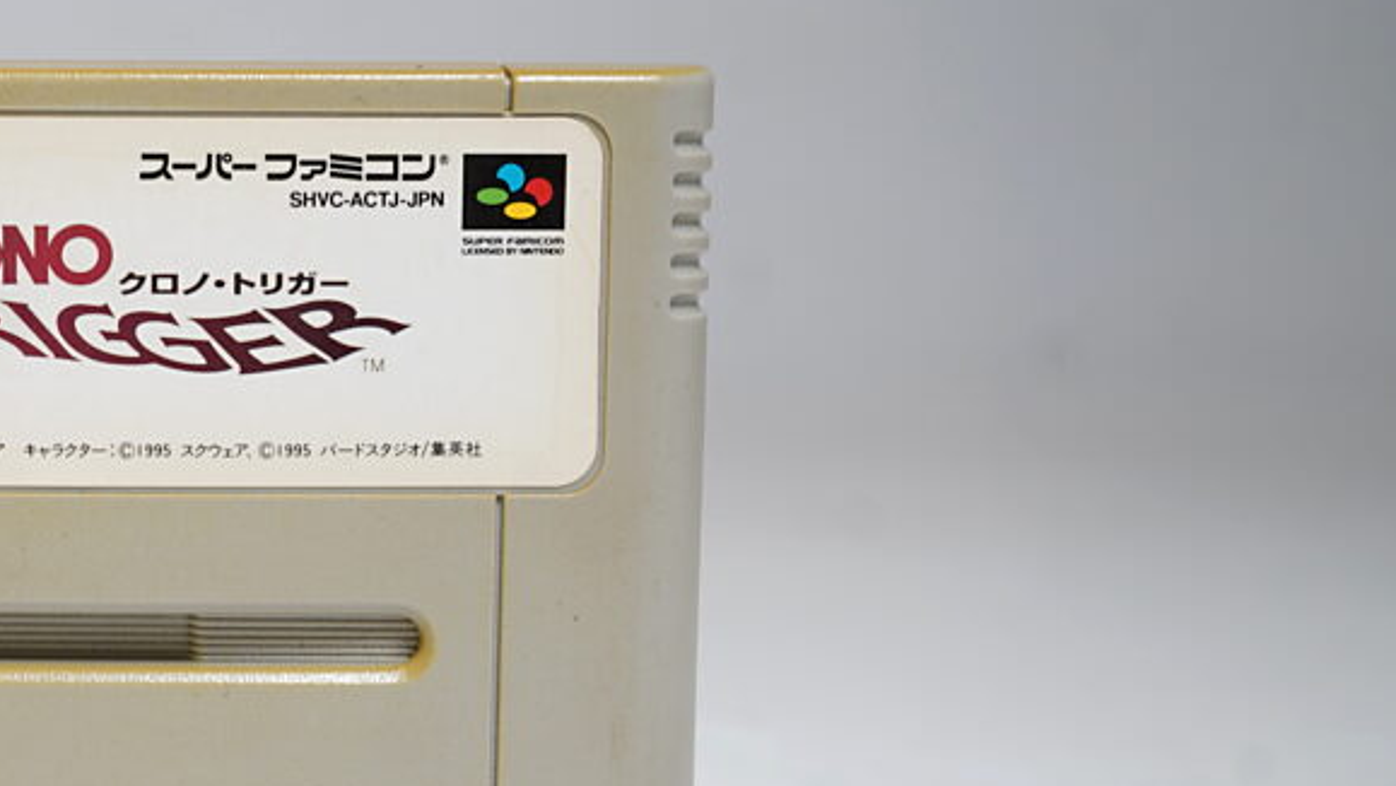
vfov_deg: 13.6
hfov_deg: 23.1
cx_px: 53
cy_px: 509
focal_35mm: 89
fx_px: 3295
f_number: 5
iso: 64
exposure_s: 1/5
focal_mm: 41
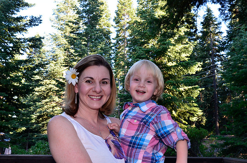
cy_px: 82
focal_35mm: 36
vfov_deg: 36.7
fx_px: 246
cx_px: 124
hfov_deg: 53.2
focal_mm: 24
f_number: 9
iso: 800
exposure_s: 1/100
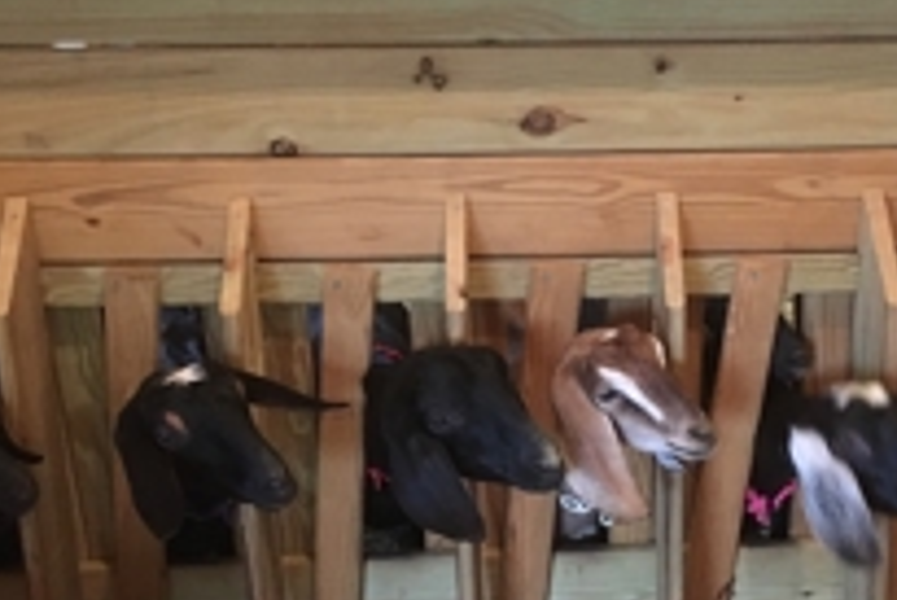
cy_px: 401
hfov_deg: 36.5
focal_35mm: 54
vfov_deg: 25.0
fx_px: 1346
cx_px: 593
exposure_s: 1/15
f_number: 2.2
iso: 500
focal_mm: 4.15
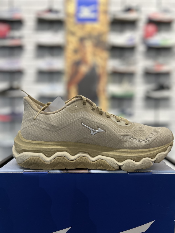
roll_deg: -1.1
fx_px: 175
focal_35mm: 26
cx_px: 88
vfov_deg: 67.3
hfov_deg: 53.1
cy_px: 116
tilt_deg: -2.5
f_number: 1.5
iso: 64
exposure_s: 1/100
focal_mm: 5.7
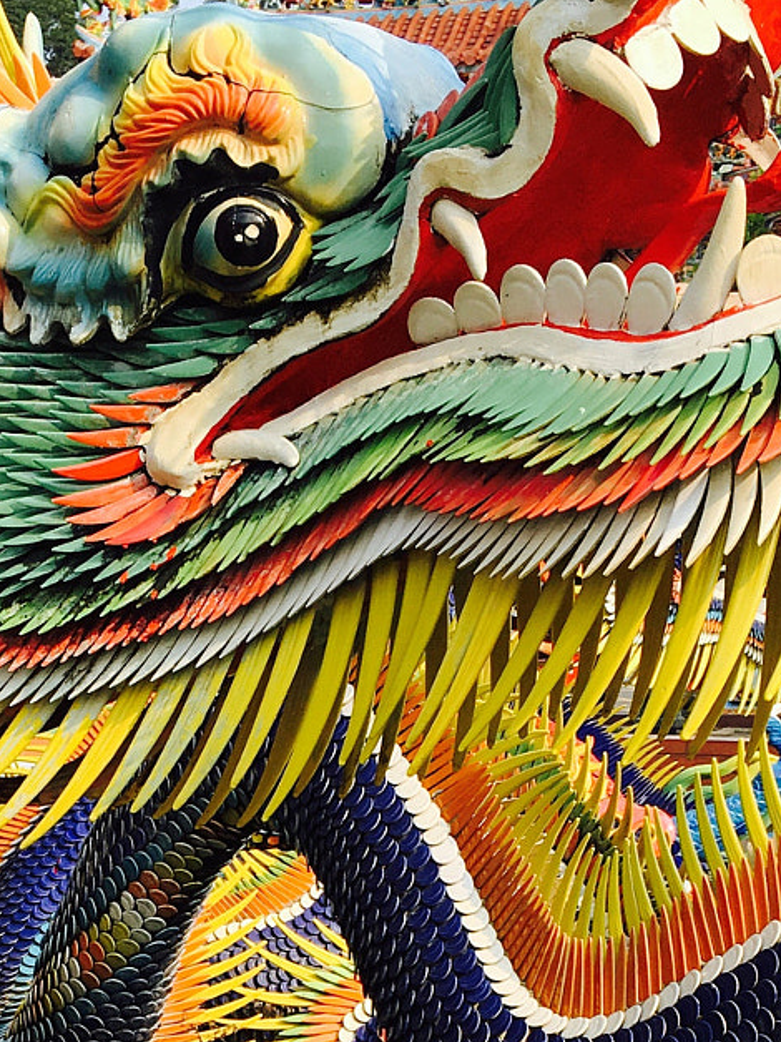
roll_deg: -1.4
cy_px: 1127
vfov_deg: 24.7
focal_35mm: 74
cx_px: 178
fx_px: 2227
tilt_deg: -12.4
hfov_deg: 19.7
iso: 25
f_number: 2.2
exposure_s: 1/718
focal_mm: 4.15
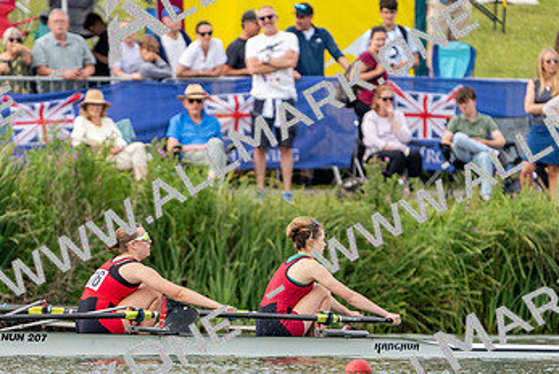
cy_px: 301
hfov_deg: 2.1
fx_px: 15587
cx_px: 193
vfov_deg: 1.4
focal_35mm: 1003
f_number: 6.3
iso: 640
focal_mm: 600
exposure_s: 1/1600
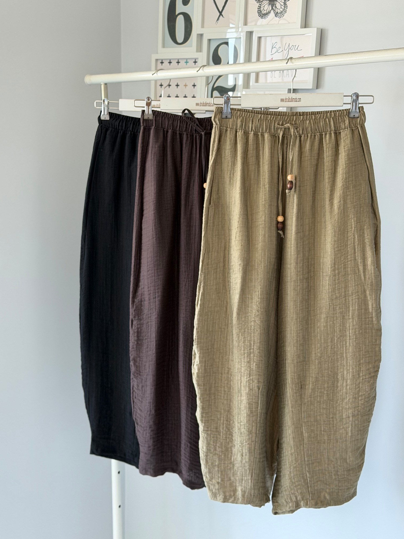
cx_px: 200
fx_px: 762
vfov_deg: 38.9
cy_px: 268
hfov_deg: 29.7
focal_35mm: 49
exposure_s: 1/69
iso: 100
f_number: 1.78
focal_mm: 6.76
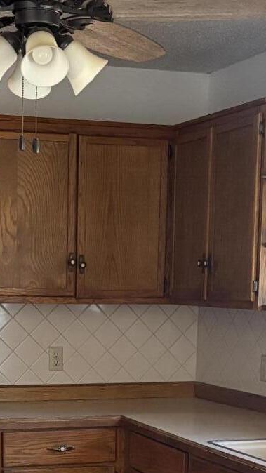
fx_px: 1054
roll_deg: -1.0
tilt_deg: -8.6
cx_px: 67
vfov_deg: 24.4
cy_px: 443
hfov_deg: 14.3
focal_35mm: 84
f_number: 1.6
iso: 500
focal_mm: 5.96
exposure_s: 1/59
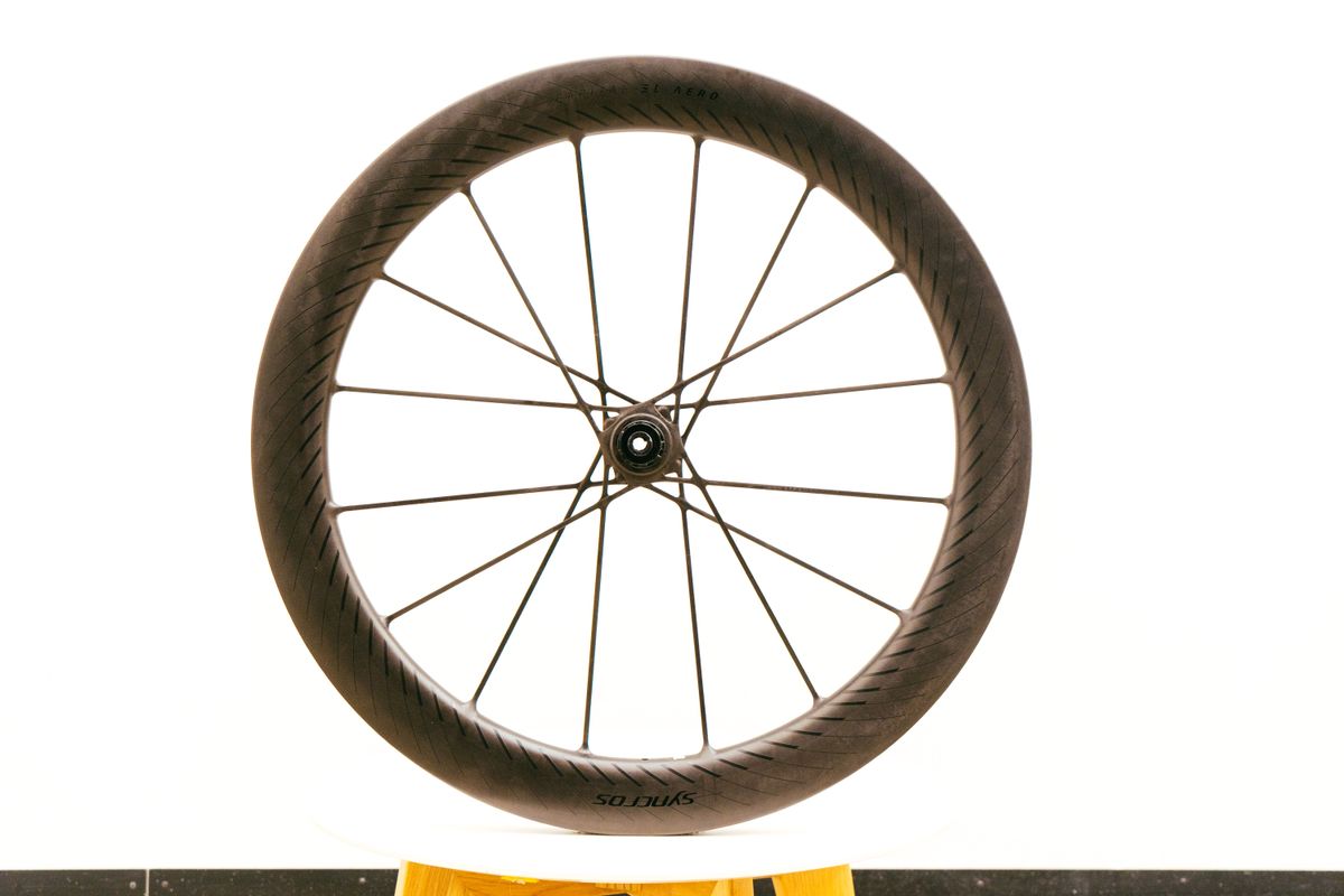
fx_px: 1493
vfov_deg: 33.4
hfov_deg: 48.5
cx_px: 672
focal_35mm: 40
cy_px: 448
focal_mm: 40
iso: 1250
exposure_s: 1/125
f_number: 7.1
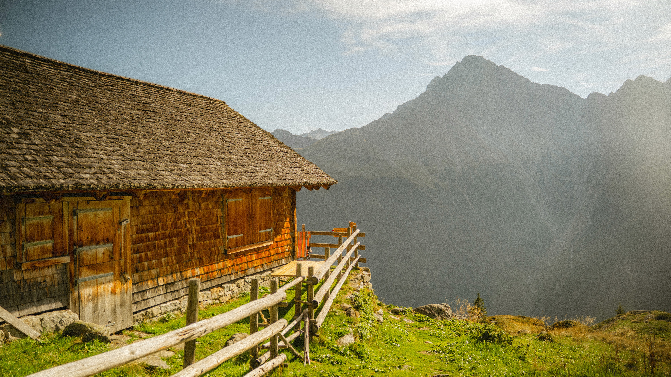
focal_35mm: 29
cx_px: 336
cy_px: 178
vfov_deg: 39.8
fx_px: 522
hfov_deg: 65.5
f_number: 2.8
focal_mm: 28
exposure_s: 1/100
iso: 100
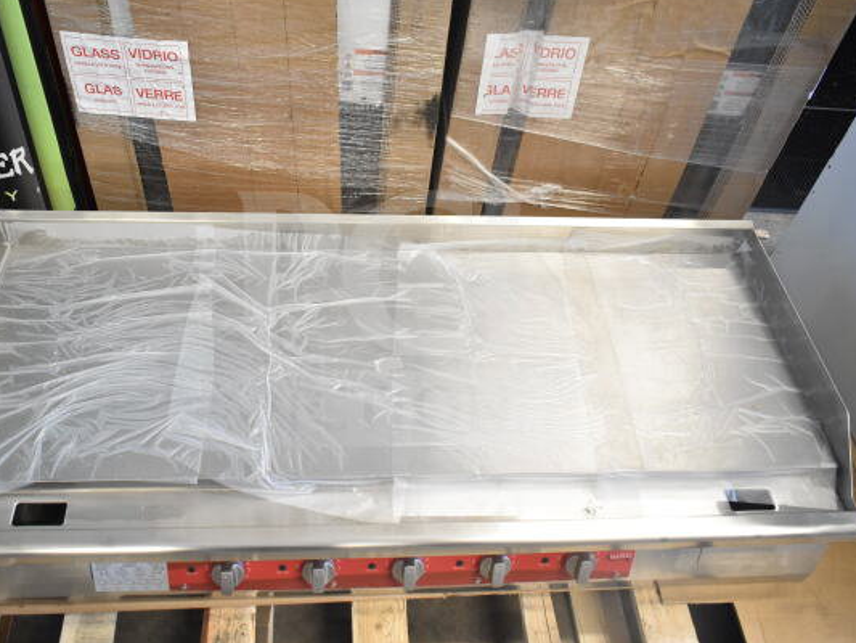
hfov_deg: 55.2
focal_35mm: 33
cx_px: 381
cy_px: 319
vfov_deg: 43.0
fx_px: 816
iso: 1600
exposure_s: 1/50
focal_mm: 20
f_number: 3.5
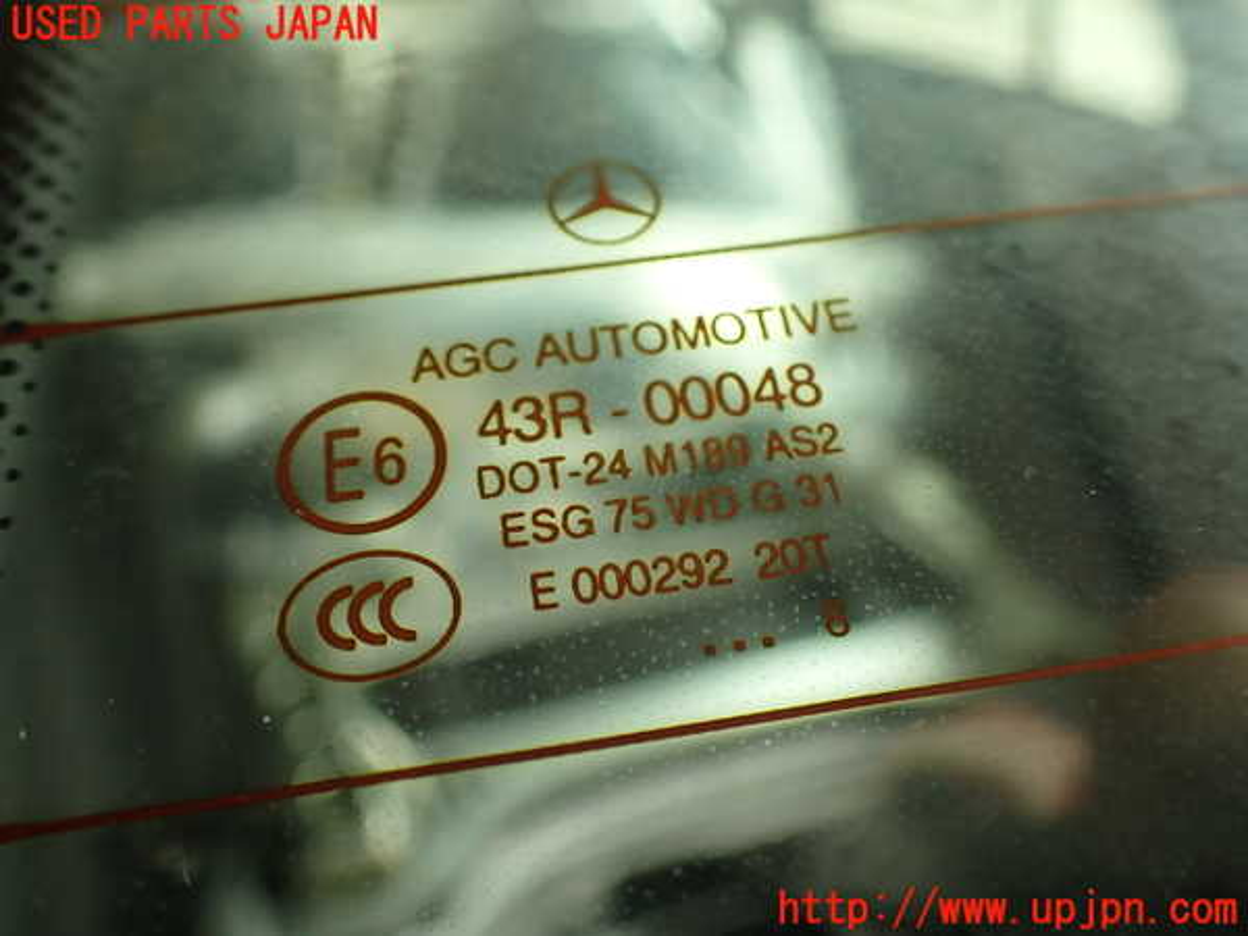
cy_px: 468
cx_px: 624
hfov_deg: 56.8
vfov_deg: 44.2
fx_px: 1154
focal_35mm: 32
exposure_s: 1/50
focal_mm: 5.79
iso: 200
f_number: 2.4
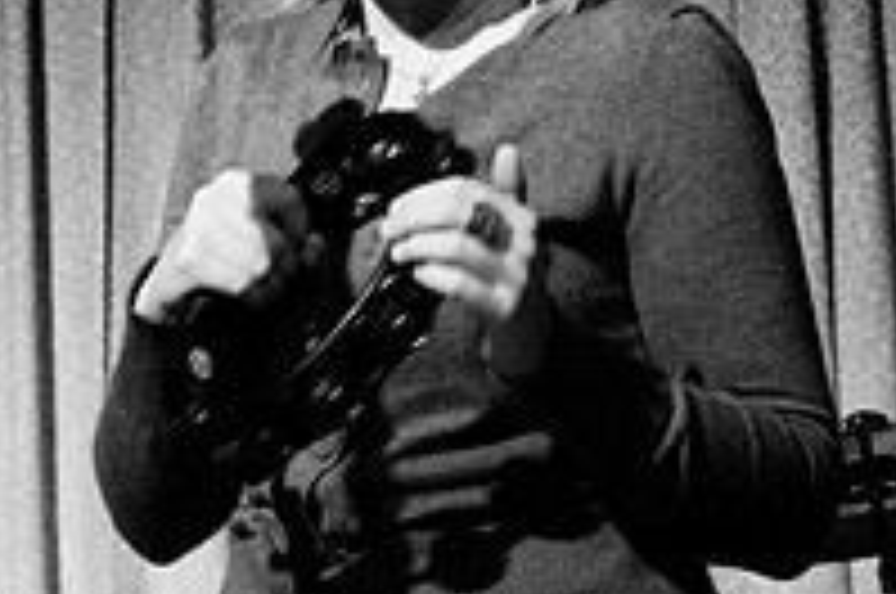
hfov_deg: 11.4
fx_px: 4348
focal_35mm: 175
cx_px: -329
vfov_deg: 7.8
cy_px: 160
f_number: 2.8
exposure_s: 1/80
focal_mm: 40
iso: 1250
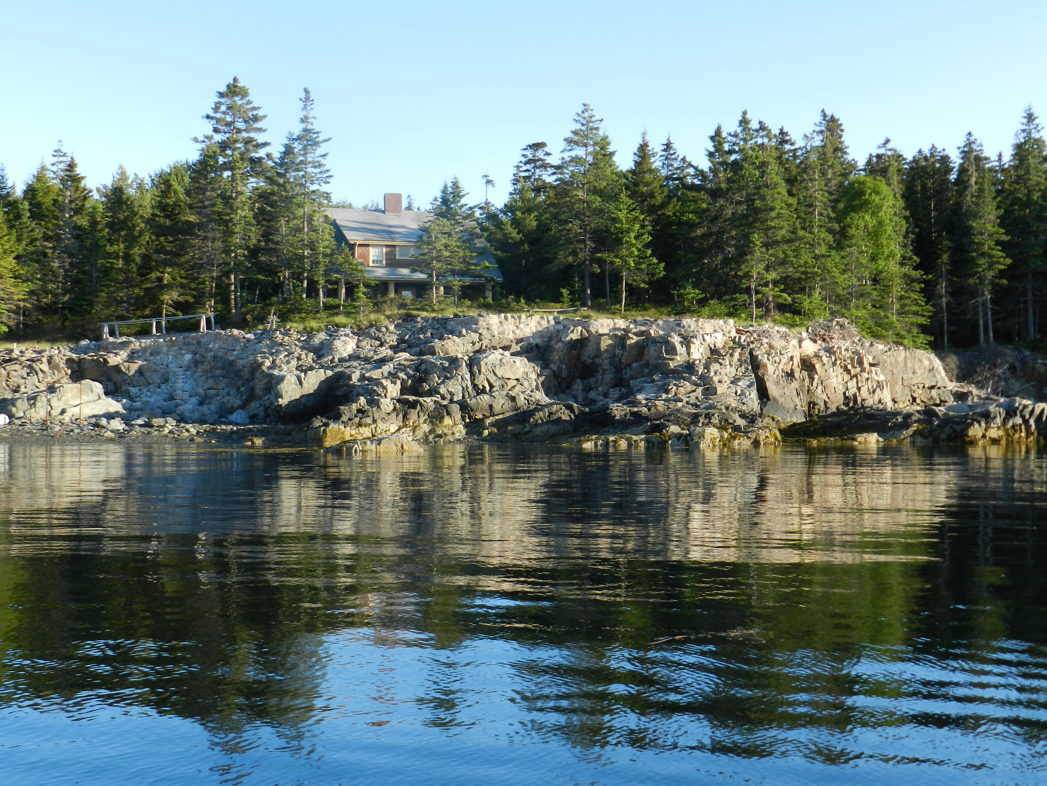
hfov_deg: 36.2
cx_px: 524
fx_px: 1603
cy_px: 393
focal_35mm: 53
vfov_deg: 27.5
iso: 160
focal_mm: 9.4
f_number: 4.4
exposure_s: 1/320
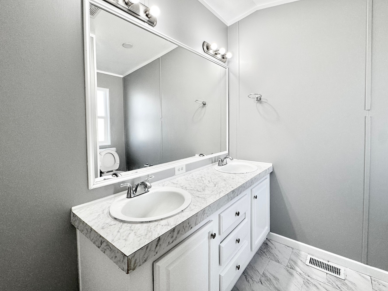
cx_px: 217
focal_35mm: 16
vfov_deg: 77.9
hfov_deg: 94.1
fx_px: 179
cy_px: 131
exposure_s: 1/120
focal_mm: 2.22
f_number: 2.2
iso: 80
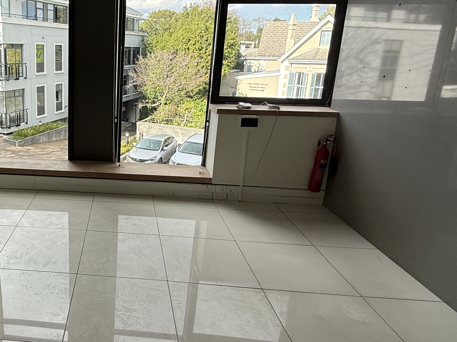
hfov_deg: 58.7
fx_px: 370
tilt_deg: -12.5
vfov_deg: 49.3
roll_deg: +0.0
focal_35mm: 28
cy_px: 131
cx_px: 93
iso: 50
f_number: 2.2
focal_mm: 2.22
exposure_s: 1/398
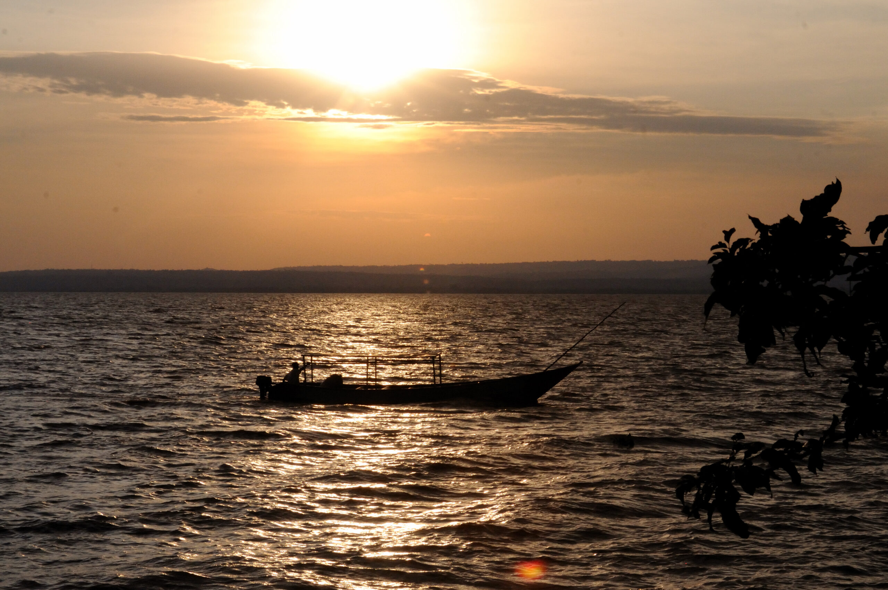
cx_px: 444
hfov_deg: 23.4
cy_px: 295
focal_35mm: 87
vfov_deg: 15.7
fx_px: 2143
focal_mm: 58
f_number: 18
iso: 1000
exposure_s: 1/1250
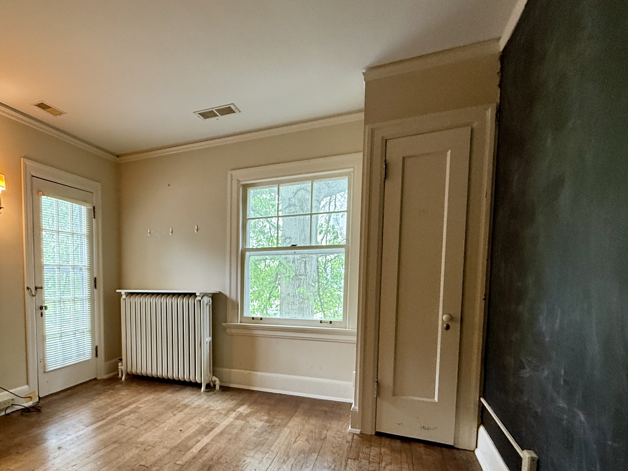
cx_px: 159
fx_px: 399
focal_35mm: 22
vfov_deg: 59.7
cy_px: 314
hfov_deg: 71.3
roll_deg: -0.2
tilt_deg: -4.3
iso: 250
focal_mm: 2.22
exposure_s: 1/60
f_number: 2.2
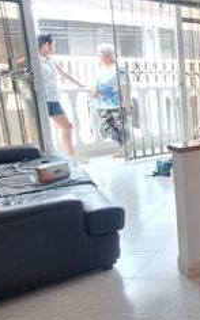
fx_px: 341
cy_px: 142
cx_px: 326
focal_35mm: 39
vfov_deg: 50.3
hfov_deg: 23.4
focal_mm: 1.74
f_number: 2.2
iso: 100
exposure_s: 1/40
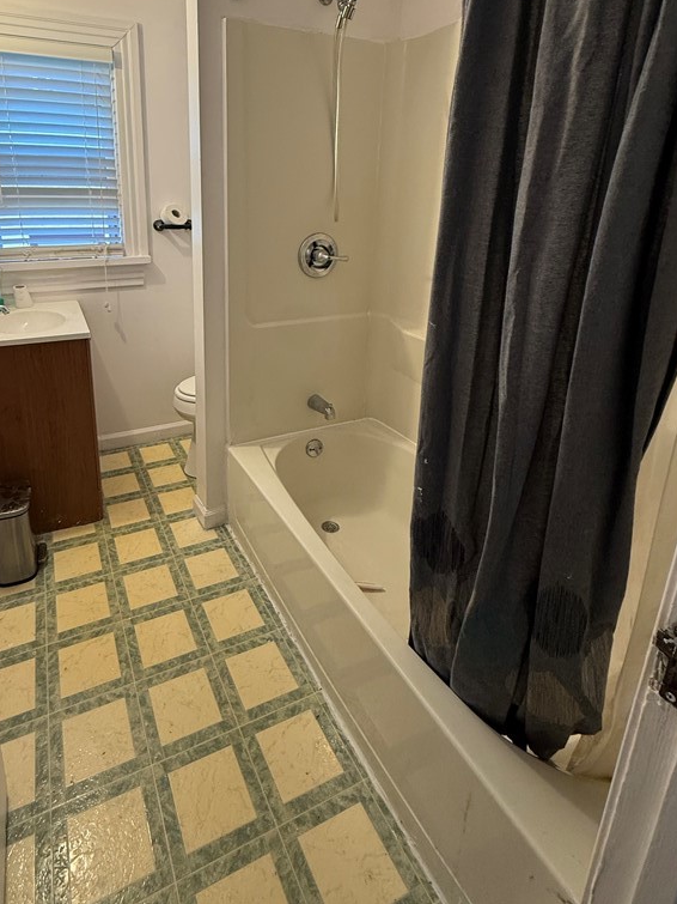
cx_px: 249
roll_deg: -0.7
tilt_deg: -13.9
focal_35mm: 19
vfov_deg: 82.8
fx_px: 496
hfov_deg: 67.5
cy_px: 332
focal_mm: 2.22
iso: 200
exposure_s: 1/120
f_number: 2.2
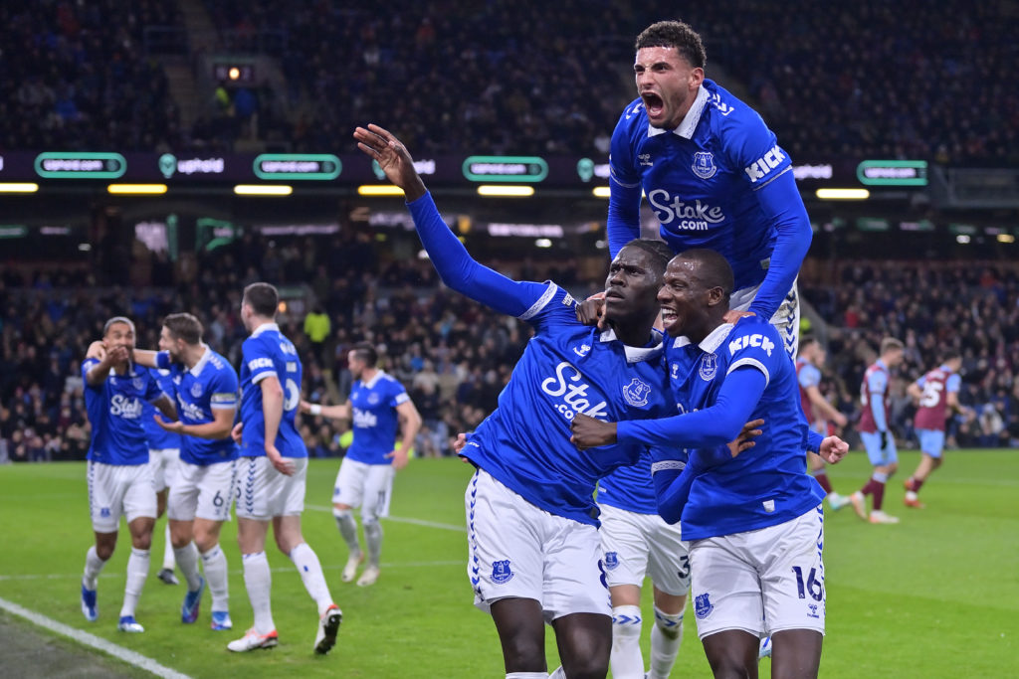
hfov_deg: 28.8
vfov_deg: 19.5
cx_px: 510
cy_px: 340
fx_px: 1982
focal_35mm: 70
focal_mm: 70
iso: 1000
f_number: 2.8
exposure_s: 1/1250
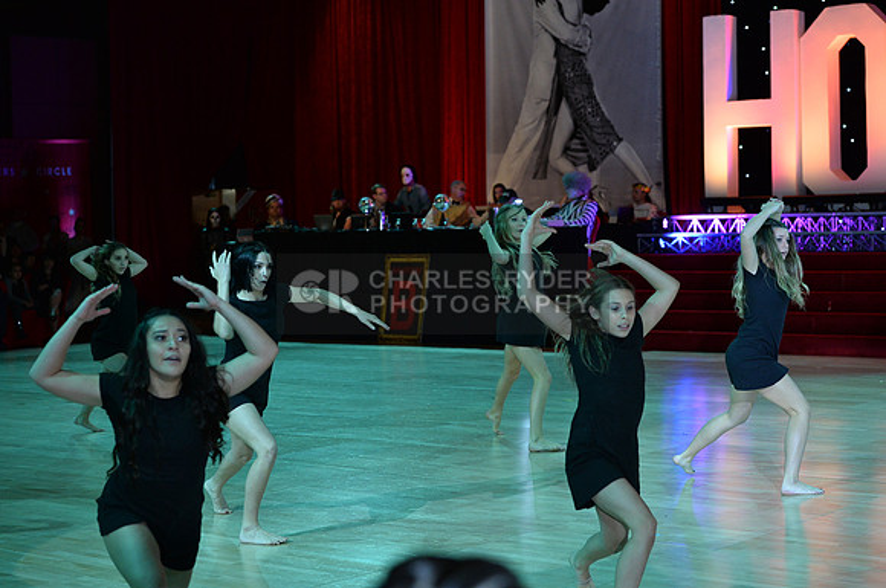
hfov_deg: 28.9
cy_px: 294
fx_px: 1720
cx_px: 443
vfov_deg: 19.4
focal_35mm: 70
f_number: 4
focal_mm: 70
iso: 2000
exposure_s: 1/250
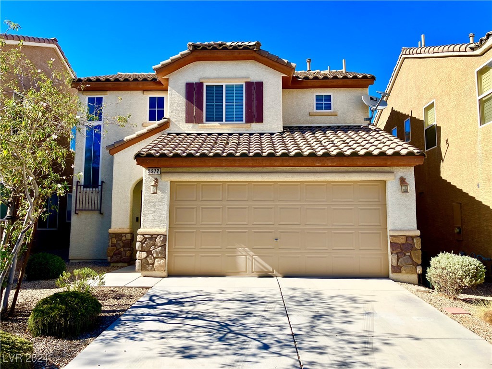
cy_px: 184
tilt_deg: +7.0
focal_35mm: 28
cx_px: 246
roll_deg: -0.2
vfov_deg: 49.7
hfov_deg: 63.4
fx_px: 398
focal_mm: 3.99
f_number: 1.8
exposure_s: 1/1473
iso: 32
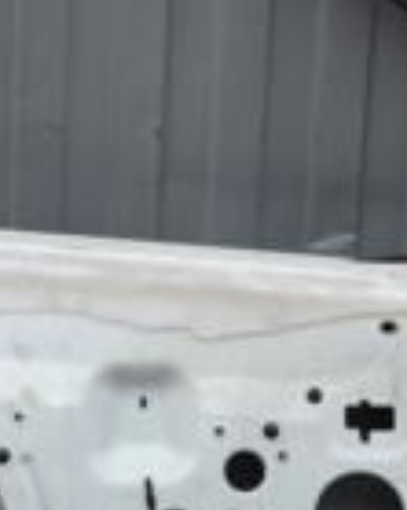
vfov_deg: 12.2
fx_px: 2382
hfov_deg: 9.7
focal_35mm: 158
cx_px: -29
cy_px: 261
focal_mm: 26
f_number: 5.6
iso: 100
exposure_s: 1/125
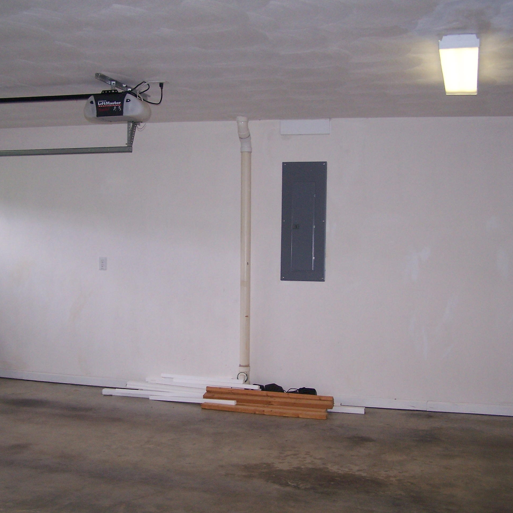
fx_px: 754
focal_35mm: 45
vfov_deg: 37.6
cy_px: 256
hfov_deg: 37.6
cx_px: 253
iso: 140
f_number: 2.8
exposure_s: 1/60
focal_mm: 6.3
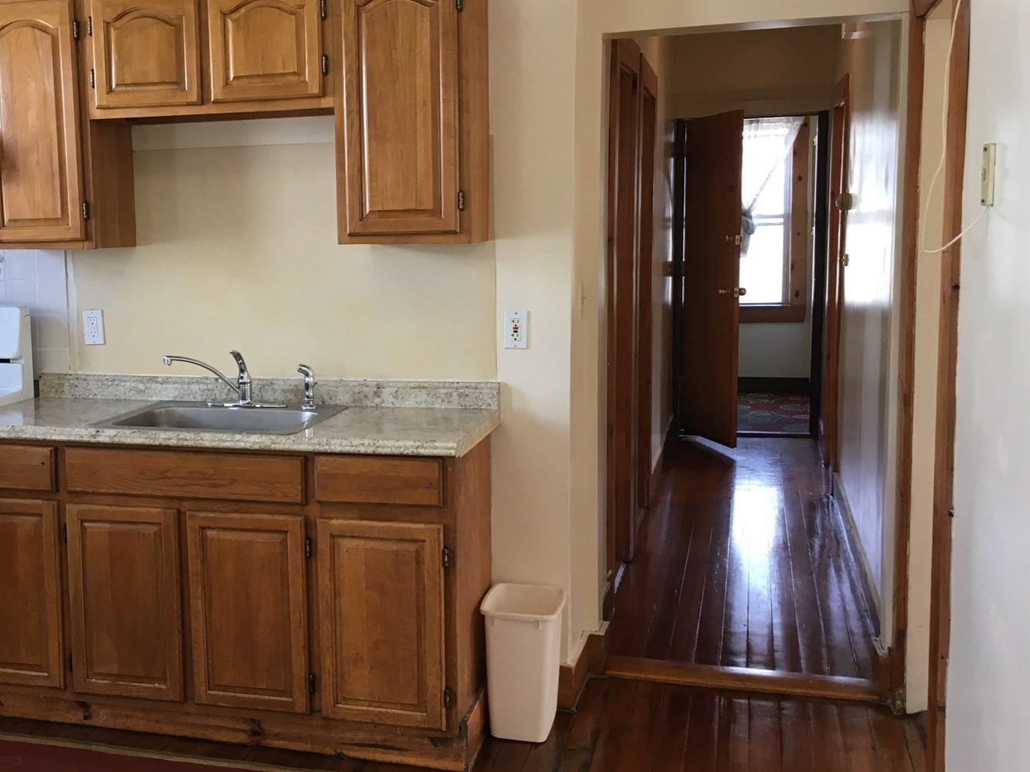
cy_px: 397
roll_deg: +1.9
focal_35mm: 44
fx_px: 1309
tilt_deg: -8.5
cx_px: 313
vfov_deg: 32.9
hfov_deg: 42.2
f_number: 2.2
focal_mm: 4.15
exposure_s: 1/30
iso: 32
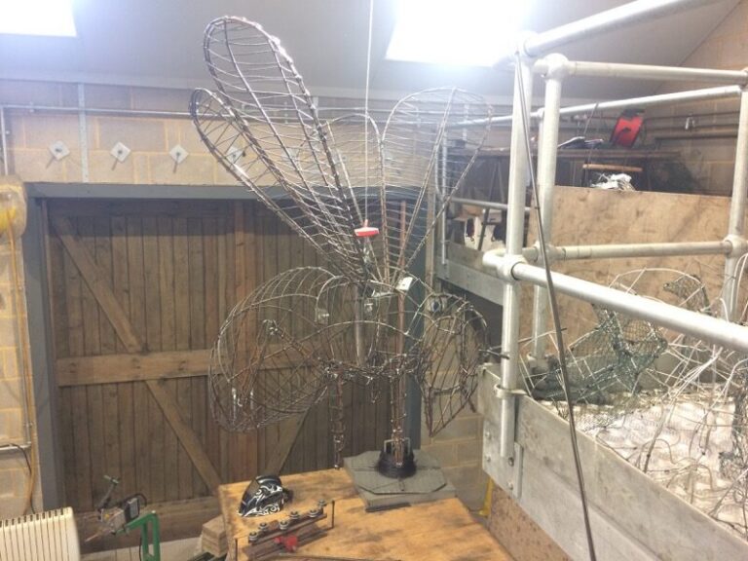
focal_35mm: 29
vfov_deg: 48.2
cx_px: 374
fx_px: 627
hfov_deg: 61.7
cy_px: 280
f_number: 2.2
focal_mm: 4.15
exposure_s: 1/33
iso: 160
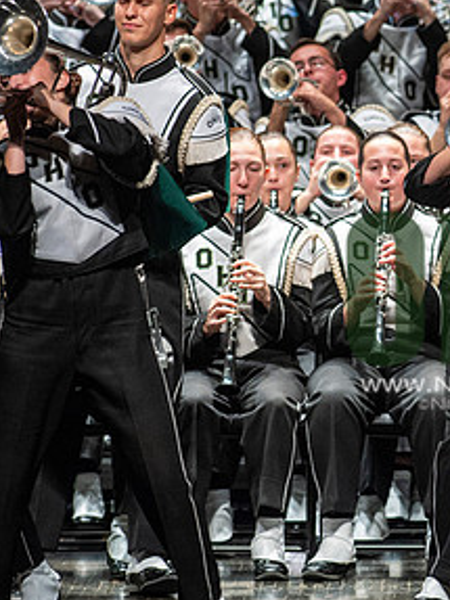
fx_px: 10095
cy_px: 309
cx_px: 504
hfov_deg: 2.6
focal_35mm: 582
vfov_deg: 3.4
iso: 5000
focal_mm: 300
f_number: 5.6
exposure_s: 1/400
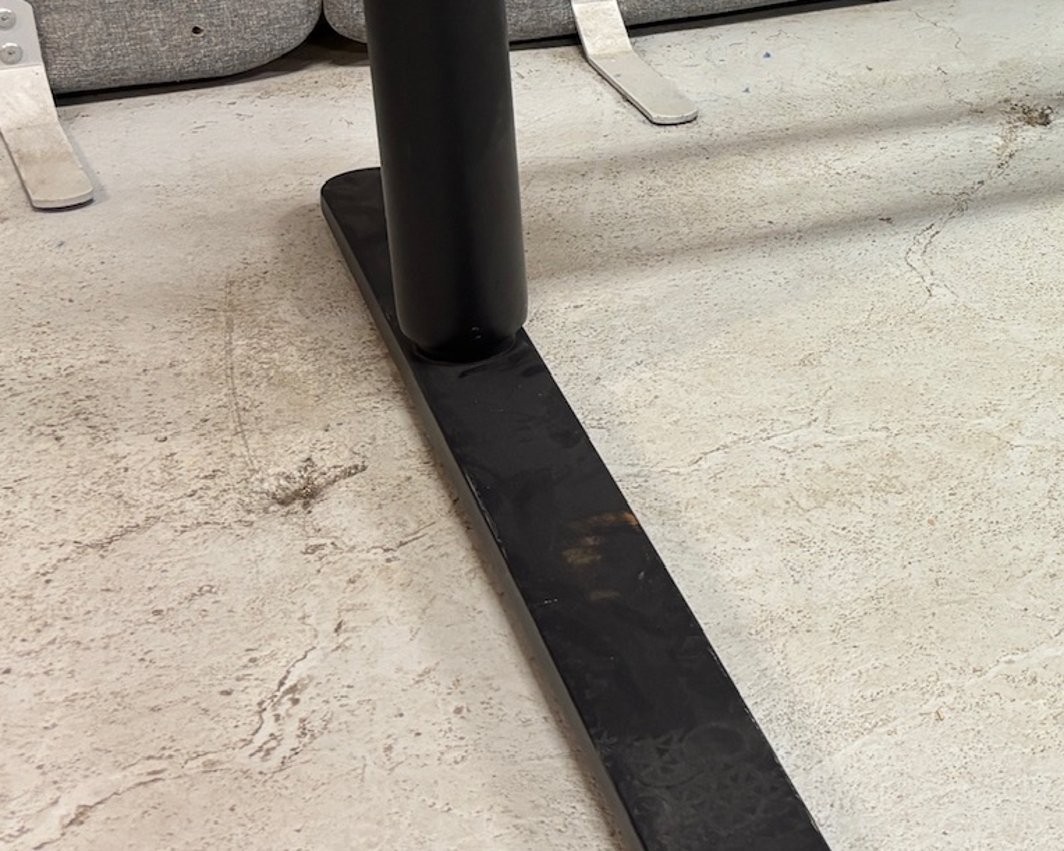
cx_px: 1245
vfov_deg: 22.3
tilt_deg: -26.6
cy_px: 235
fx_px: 2141
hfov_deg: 25.3
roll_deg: -5.6
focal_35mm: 68
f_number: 1.6
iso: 125
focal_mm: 5.96
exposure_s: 1/50
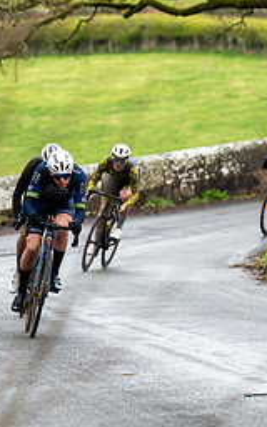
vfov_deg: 5.6
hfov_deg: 3.5
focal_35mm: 376
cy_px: 203
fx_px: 4378
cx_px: 98
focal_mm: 163
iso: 1250
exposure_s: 1/1000
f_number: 4
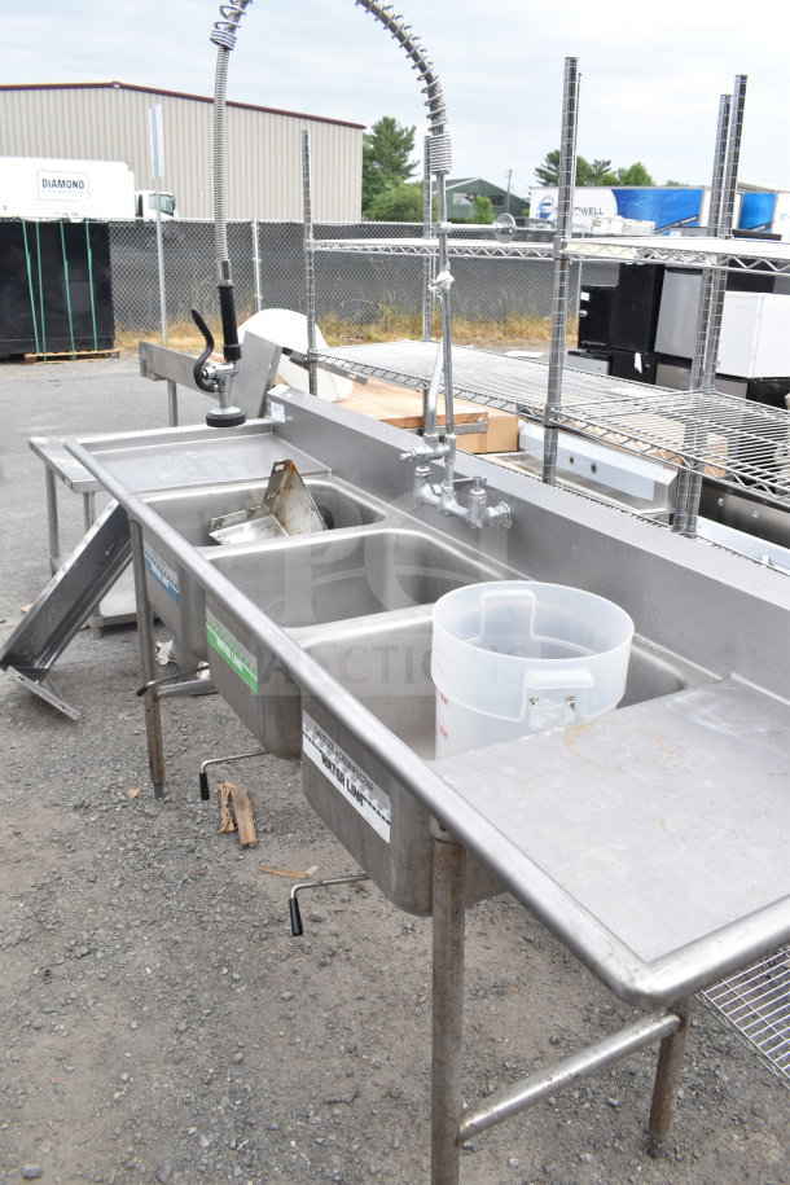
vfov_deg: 67.4
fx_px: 889
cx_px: 395
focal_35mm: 27
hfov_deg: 47.9
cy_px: 592
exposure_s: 1/160
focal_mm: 18
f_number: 6.3
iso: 200
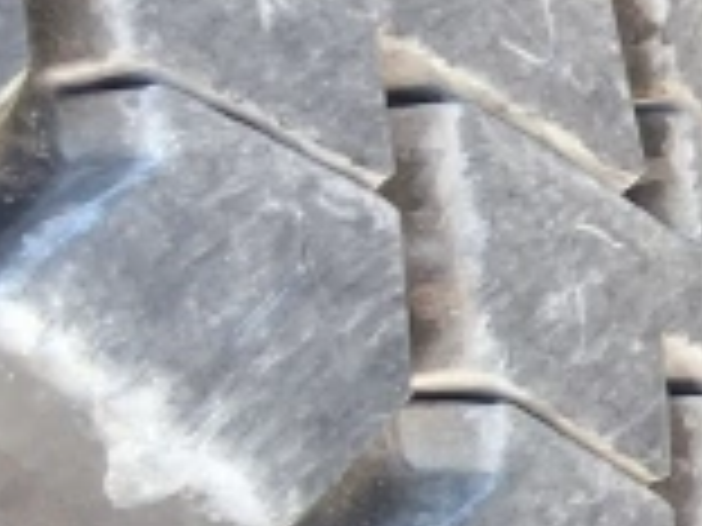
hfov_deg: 12.1
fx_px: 2920
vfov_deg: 10.3
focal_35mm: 144
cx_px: 1426
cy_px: 202
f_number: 1.9
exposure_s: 1/60
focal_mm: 2.91
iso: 40
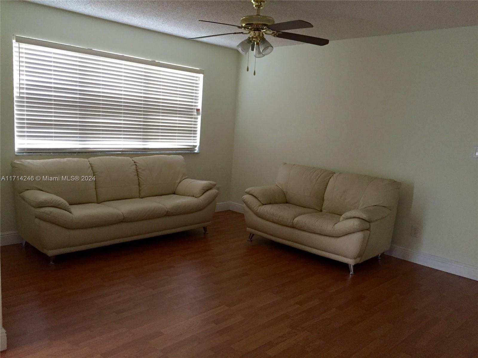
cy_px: 179
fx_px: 400
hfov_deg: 61.7
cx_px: 239
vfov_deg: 48.2
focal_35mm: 29
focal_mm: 4.15
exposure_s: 1/30
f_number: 2.2
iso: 160
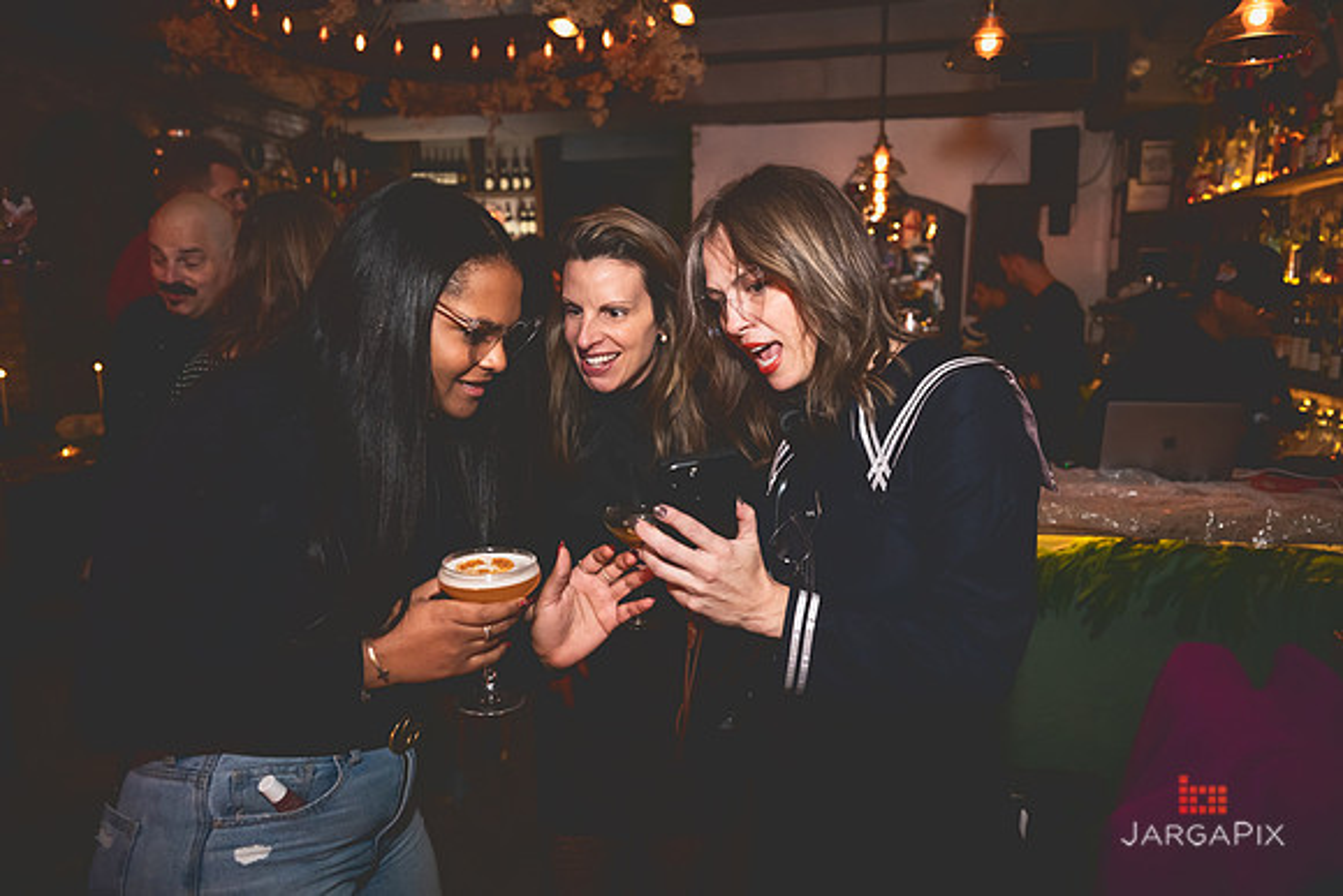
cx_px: 672
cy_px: 448
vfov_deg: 52.7
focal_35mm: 24
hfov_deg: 73.1
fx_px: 906
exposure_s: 1/100
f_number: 3.2
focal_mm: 24
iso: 3200
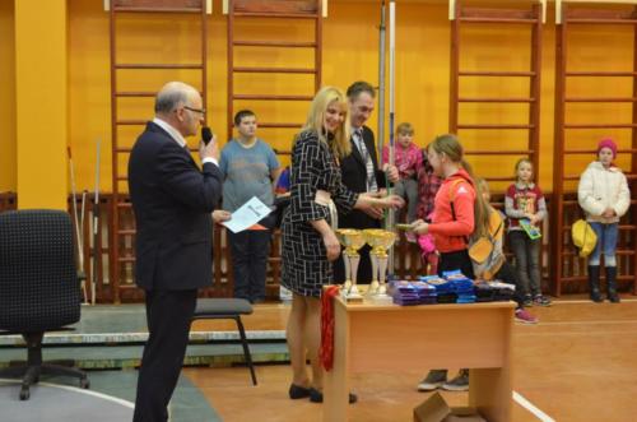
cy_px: 211
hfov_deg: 37.9
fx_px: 927
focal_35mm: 52
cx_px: 318
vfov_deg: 25.6
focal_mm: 35
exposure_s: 1/60
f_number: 5
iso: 3200
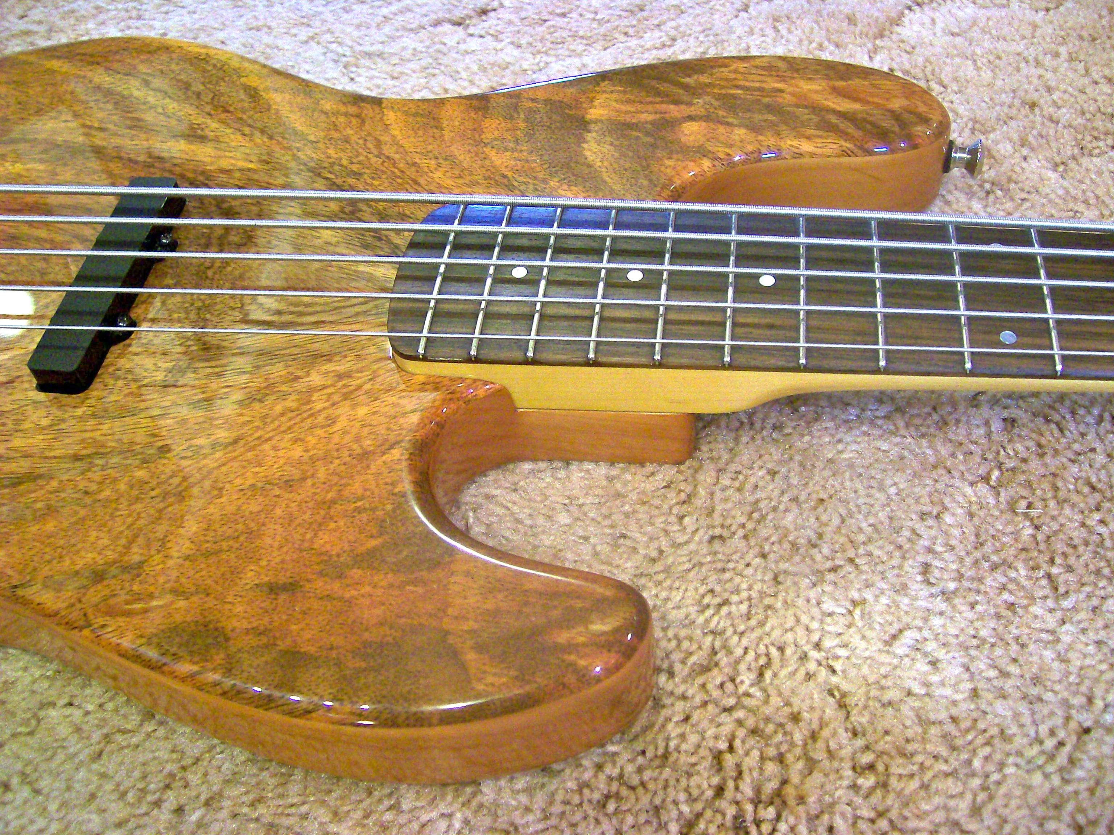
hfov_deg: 52.6
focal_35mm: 35
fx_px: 1126
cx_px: 557
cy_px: 418
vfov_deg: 40.7
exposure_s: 1/8
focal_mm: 5.8
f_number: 2.8
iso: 160
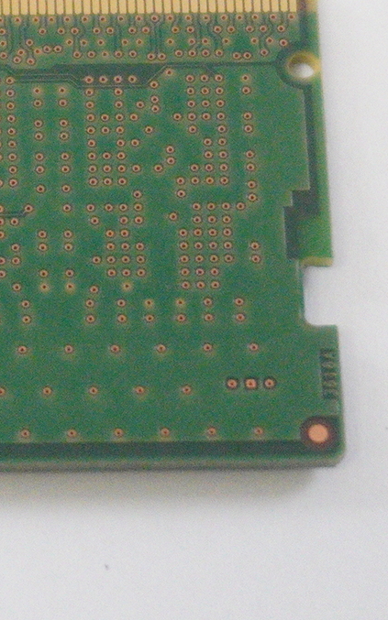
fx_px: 4772
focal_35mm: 282
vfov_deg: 7.4
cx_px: -261
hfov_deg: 4.6
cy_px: 194
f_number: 5.6
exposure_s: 1/250
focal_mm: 50
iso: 5000
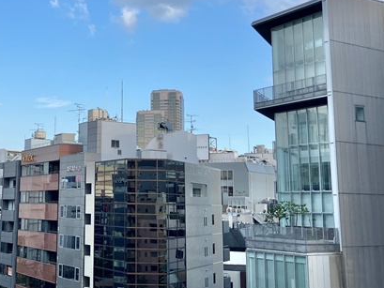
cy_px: 104
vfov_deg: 27.9
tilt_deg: +10.8
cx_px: 104
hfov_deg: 36.1
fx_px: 577
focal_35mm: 52
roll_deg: -1.1
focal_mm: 3.99
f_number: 1.8
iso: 32
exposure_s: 1/1156
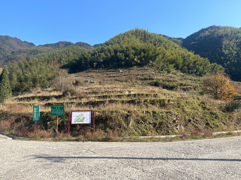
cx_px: 120
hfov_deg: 71.6
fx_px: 167
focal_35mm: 24
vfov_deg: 56.8
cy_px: 90
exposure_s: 1/1949
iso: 80
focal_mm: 6.86
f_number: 1.78
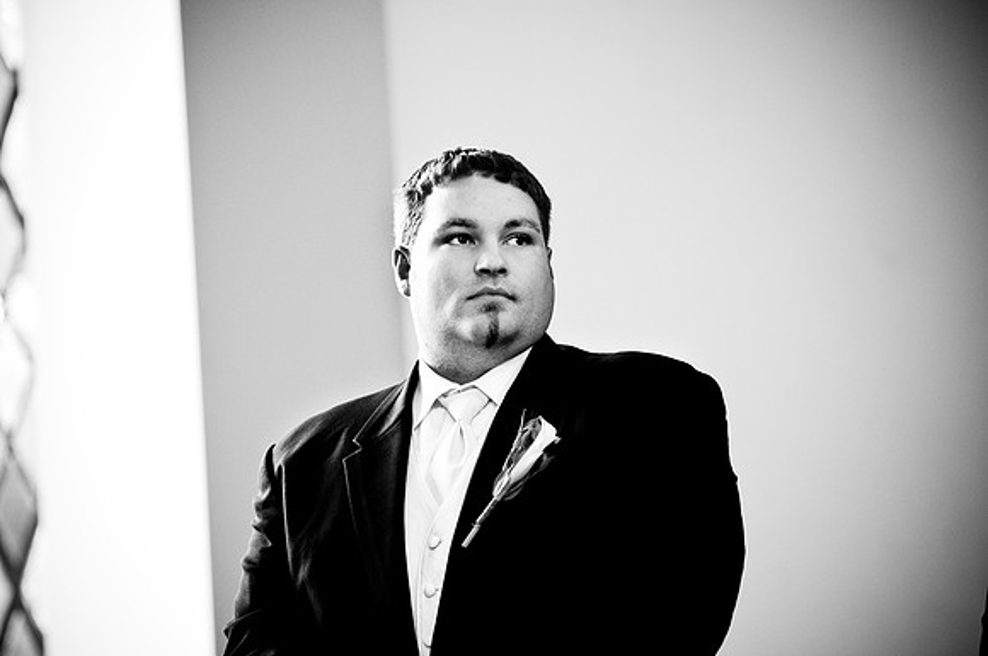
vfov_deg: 6.8
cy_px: 328
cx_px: 494
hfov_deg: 10.2
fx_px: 5550
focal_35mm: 202
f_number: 2.8
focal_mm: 135
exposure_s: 1/50
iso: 200
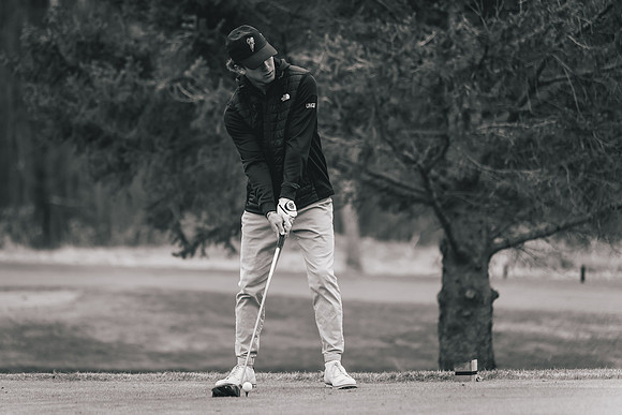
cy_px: 191
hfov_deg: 11.7
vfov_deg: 7.8
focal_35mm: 176
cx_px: 263
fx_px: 3034
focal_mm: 150
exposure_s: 1/3200
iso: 640
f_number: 2.8
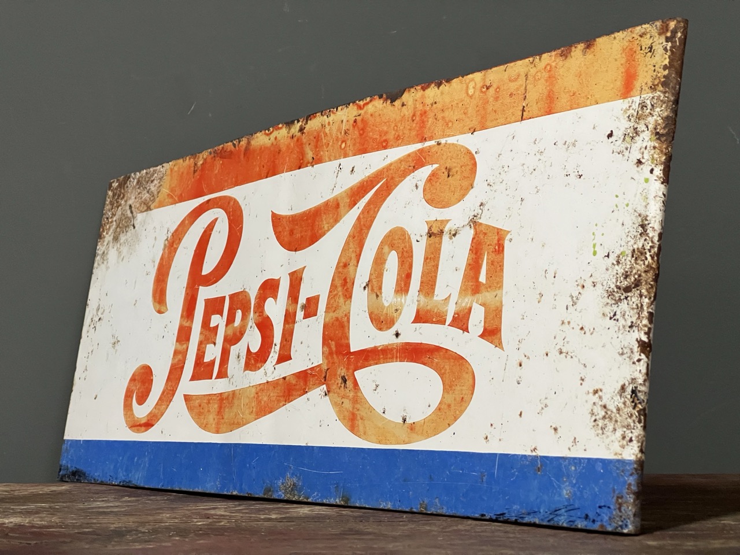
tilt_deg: +3.9
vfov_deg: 19.1
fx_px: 1646
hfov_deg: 25.3
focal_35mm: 77
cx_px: 370
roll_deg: +2.6
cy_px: 278
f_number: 2.8
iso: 640
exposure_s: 1/50
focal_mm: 9
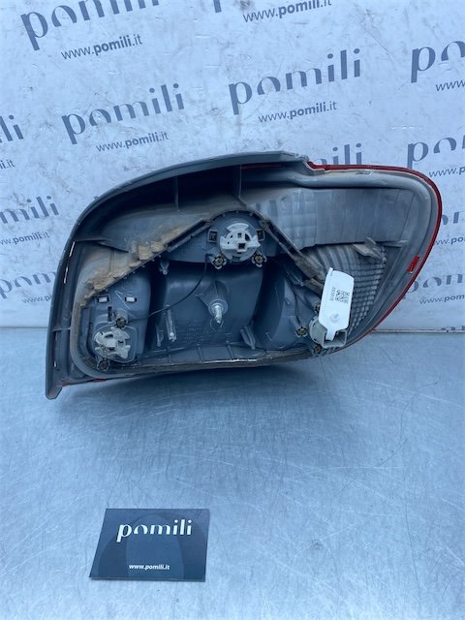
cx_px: 232
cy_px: 310
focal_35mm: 26
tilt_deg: -41.8
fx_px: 466
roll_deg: +0.5
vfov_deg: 67.3
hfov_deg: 53.1
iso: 32
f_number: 1.8
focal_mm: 4.25
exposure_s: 1/698
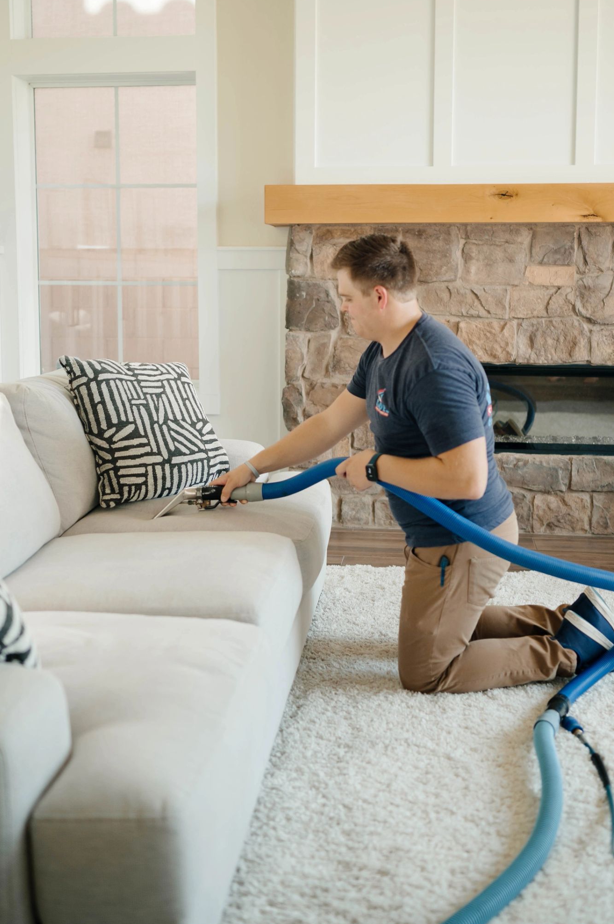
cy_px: 393
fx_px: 1076
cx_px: 310
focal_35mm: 42
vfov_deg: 46.3
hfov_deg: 31.8
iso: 250
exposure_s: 1/100
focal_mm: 35
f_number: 1.8
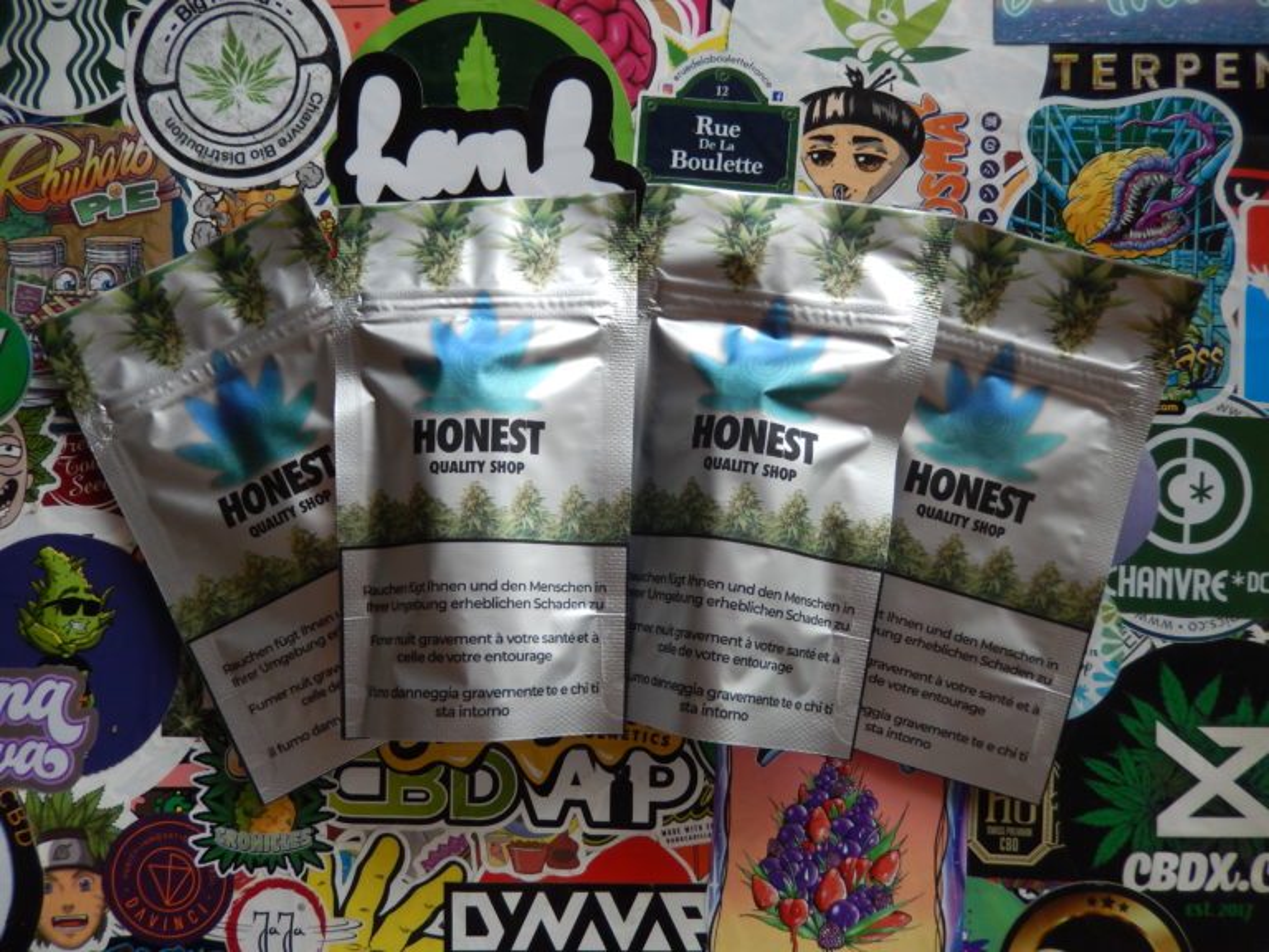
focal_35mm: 25
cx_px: 634
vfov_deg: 54.9
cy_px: 476
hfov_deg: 69.4
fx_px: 916
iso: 160
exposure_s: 1/250
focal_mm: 4.5
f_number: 3.4
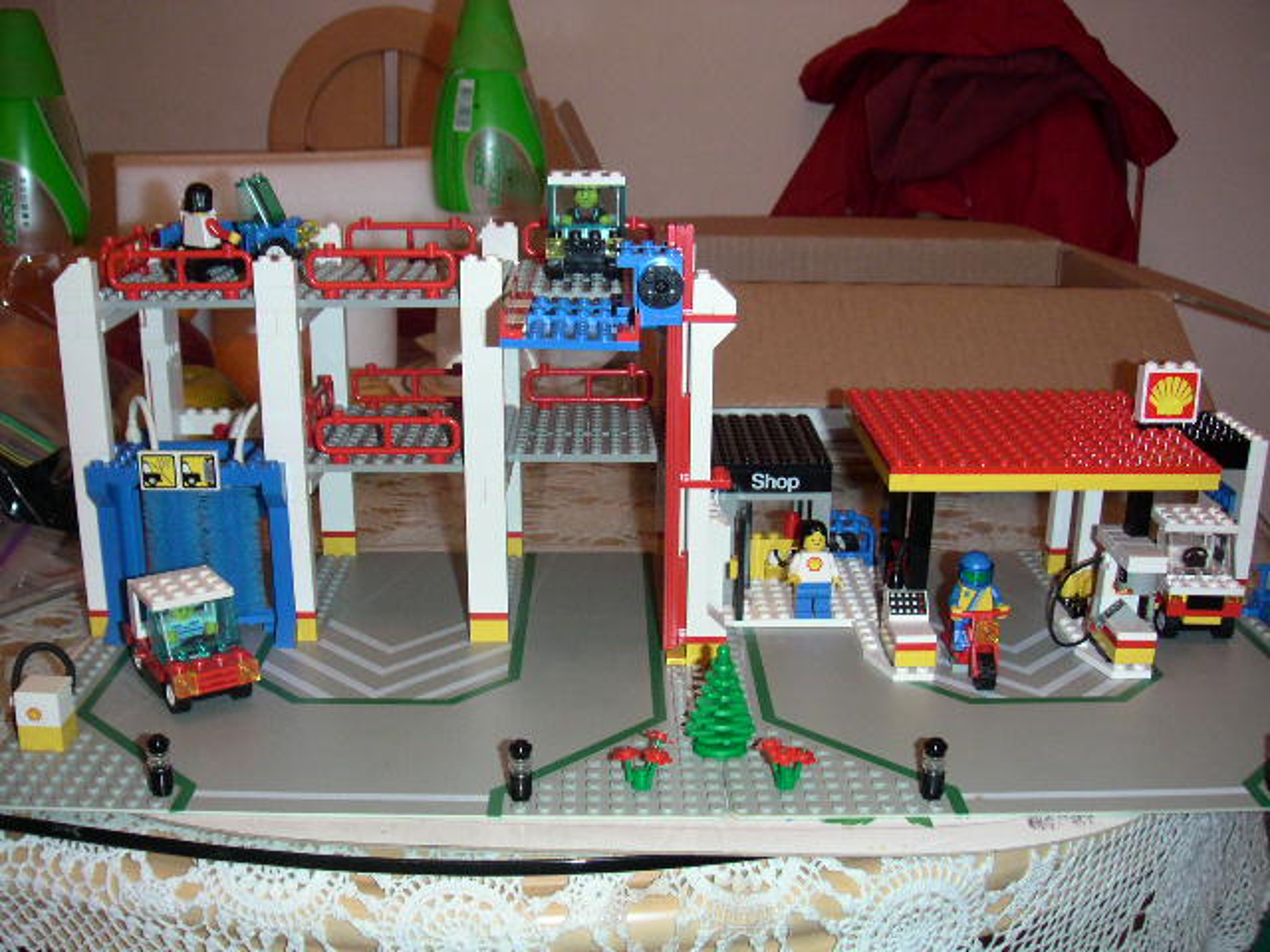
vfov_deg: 37.7
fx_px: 1394
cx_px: 635
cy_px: 476
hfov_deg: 49.0
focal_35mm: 38
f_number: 2.8
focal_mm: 6
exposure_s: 1/50
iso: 160
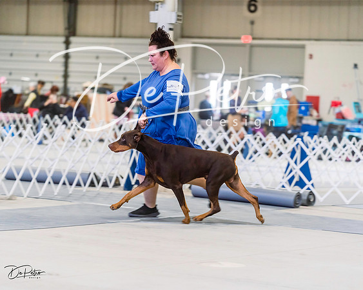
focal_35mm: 130
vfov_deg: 11.9
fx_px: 1391
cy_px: 145
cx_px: 182
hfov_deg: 14.9
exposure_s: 1/160
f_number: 2.8
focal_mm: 115
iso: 2500
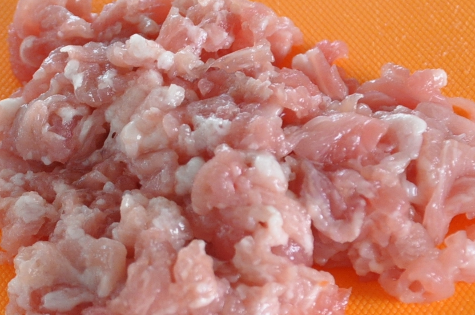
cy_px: 231
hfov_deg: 10.2
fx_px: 2649
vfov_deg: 6.8
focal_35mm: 201
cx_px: 102
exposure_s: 1/30
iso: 1600
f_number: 5
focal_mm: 52
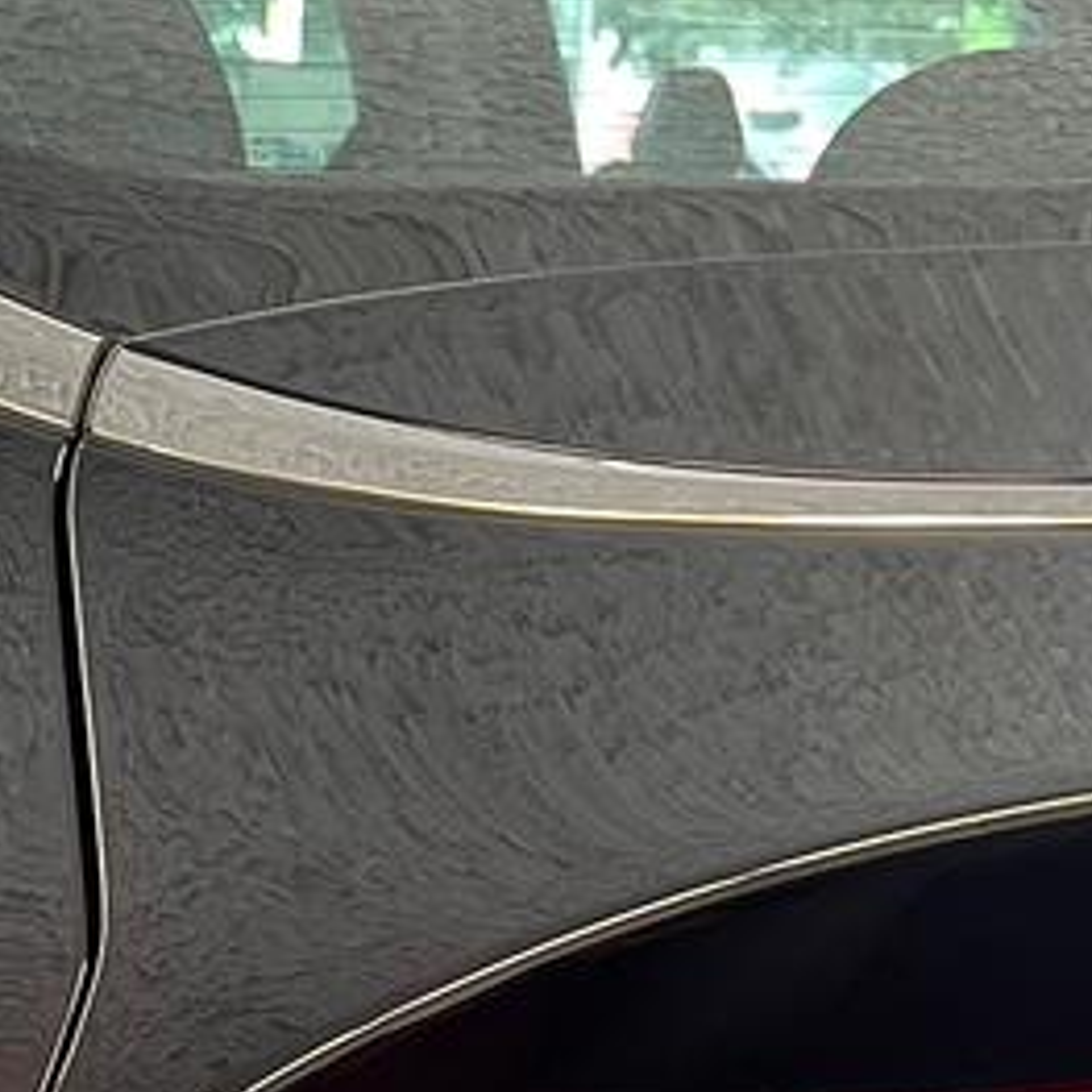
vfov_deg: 14.4
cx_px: 461
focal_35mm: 112
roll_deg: -1.9
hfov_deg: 15.5
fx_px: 3997
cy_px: 1711
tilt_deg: -22.0
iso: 160
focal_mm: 5.7
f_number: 1.5
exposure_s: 1/60
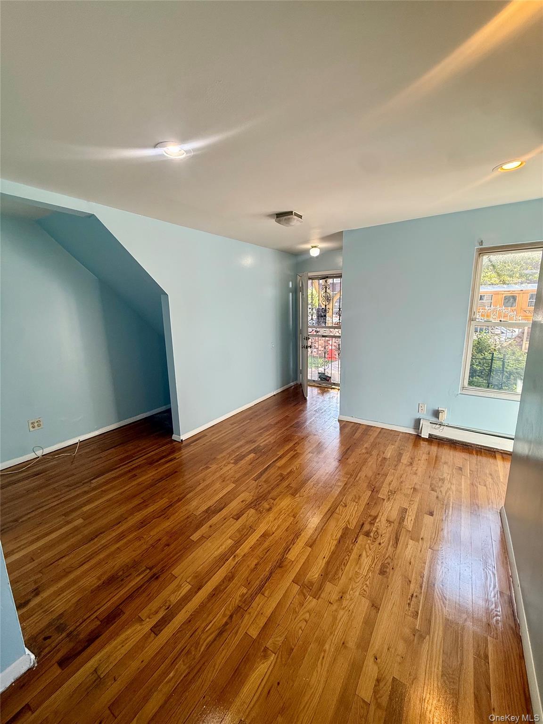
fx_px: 293
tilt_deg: -10.2
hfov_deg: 85.7
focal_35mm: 14
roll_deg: -0.1
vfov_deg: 102.1
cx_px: 272
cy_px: 362
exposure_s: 1/120
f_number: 2.2
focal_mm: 2.22
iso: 160
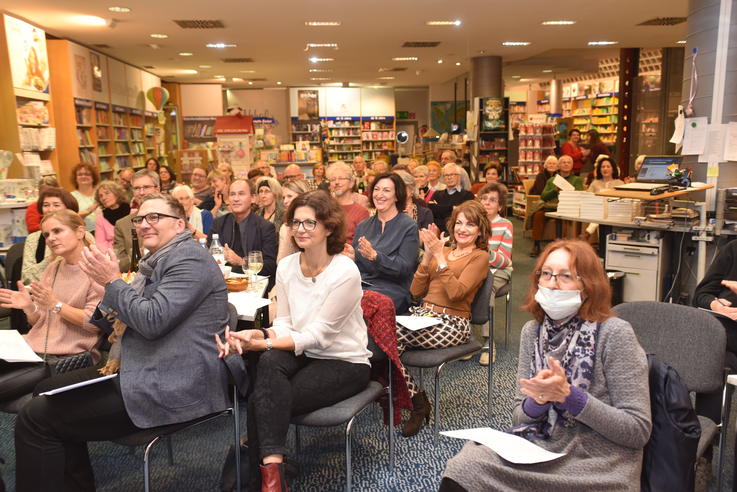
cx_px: 368
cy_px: 246
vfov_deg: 41.1
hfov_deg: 58.7
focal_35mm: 32
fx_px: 655
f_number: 3.5
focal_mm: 32
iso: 800
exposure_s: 1/60
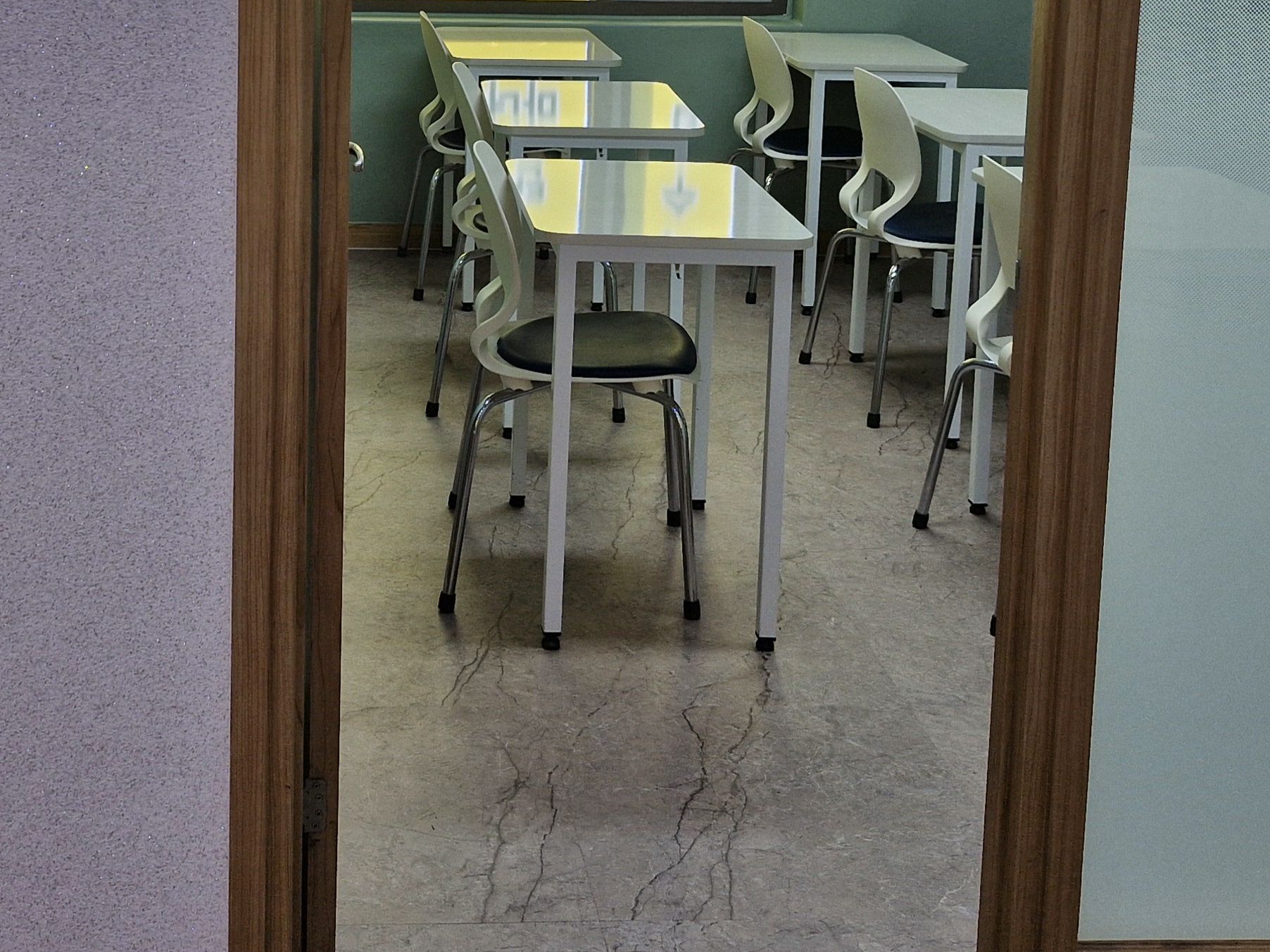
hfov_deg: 37.1
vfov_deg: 27.3
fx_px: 1871
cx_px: 428
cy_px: 62
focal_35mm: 51
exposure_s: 1/120
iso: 64
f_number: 1.8
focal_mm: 5.54
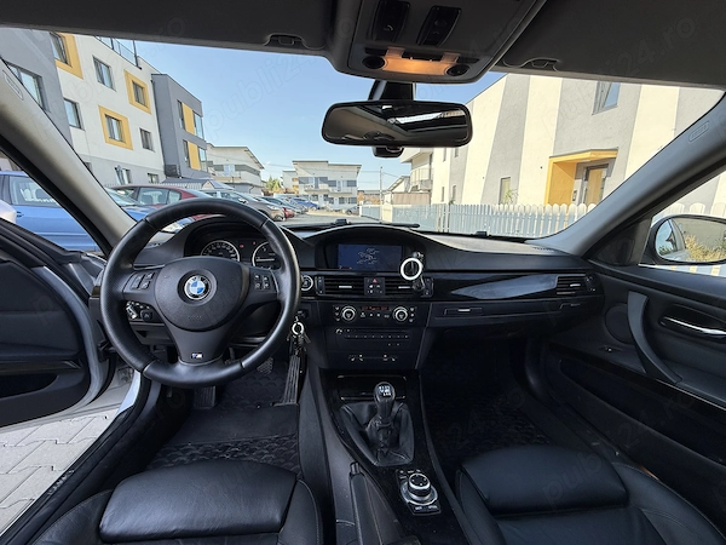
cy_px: 272
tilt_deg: -12.7
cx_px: 363
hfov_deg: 102.1
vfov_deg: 85.7
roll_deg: +0.1
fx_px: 294
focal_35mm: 14
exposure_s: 1/405
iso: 64
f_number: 2.2
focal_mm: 2.22
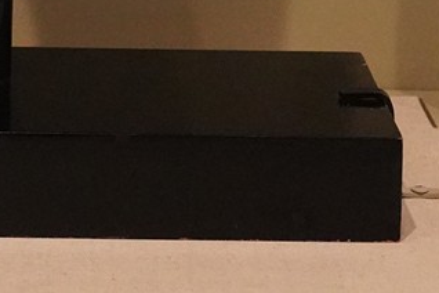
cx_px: 61
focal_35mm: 233
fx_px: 2841
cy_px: -509
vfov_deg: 5.6
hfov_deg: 8.8
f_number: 5.6
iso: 8000
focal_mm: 37
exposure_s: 1/100
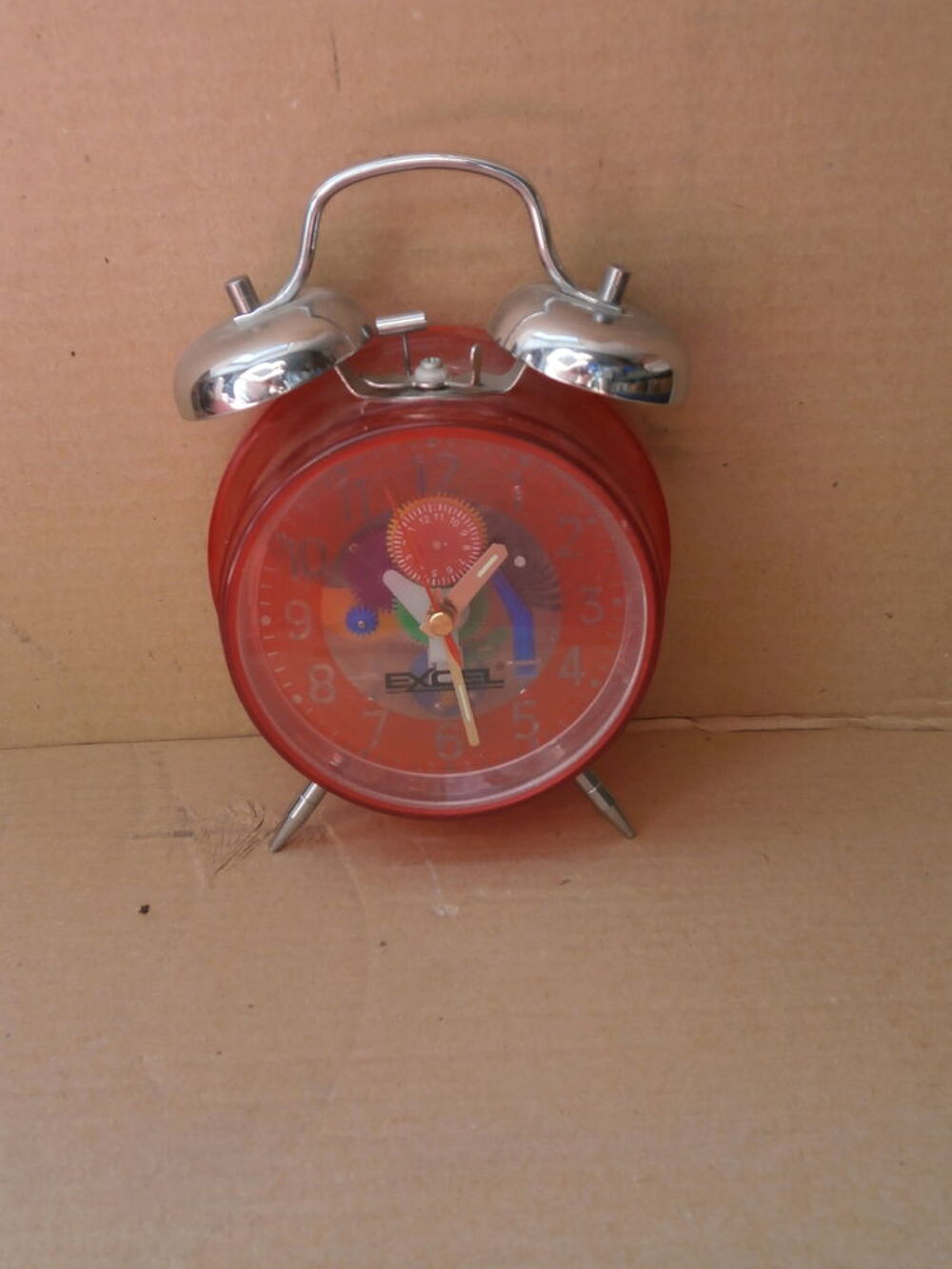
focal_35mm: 47
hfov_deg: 30.9
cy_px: 634
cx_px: 476
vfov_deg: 40.4
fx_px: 1723
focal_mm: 8.3
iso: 80
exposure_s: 1/50
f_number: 3.4
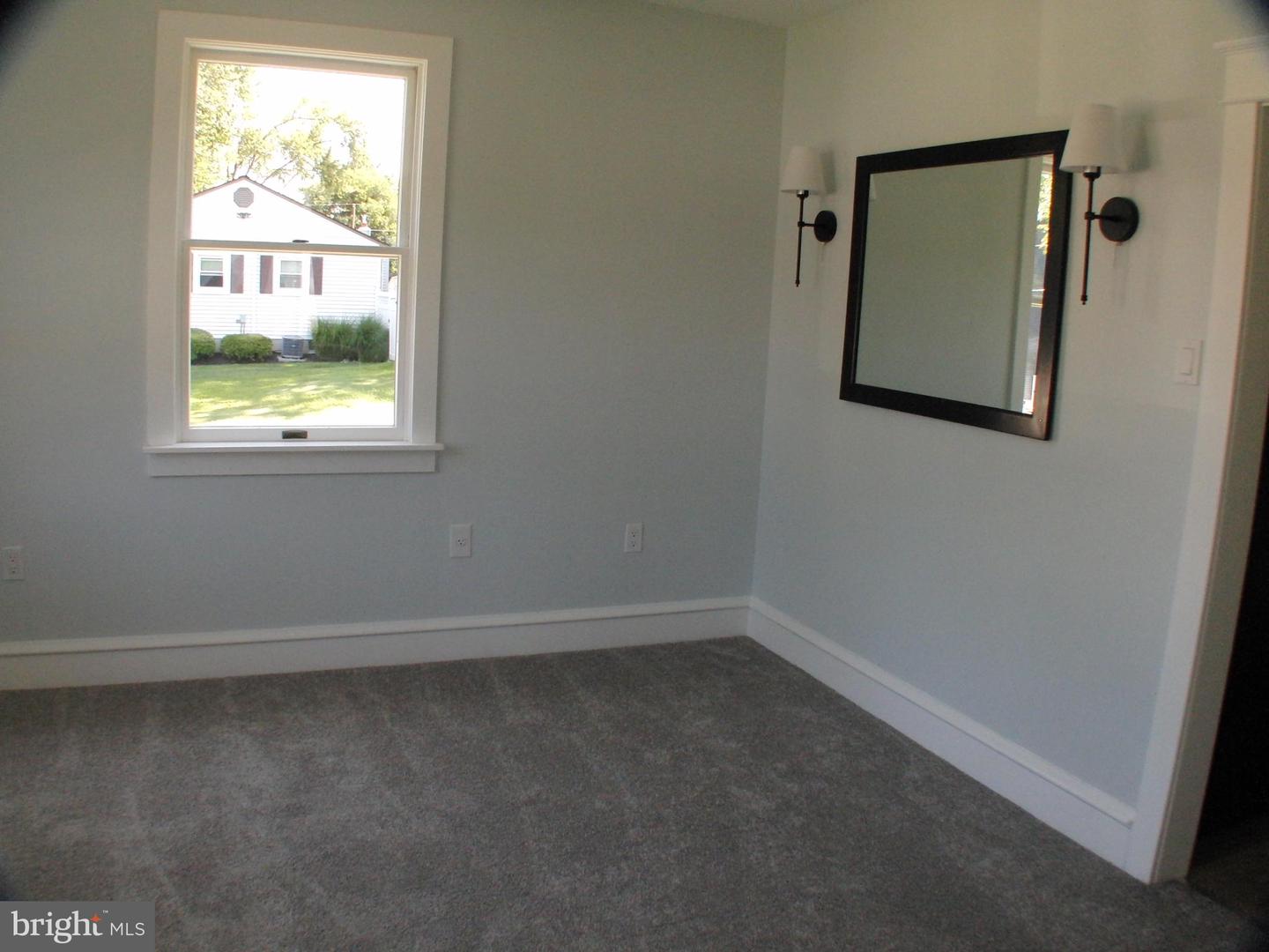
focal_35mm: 36
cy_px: 476
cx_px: 634
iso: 400
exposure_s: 1/200
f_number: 4.2
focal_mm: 7.3
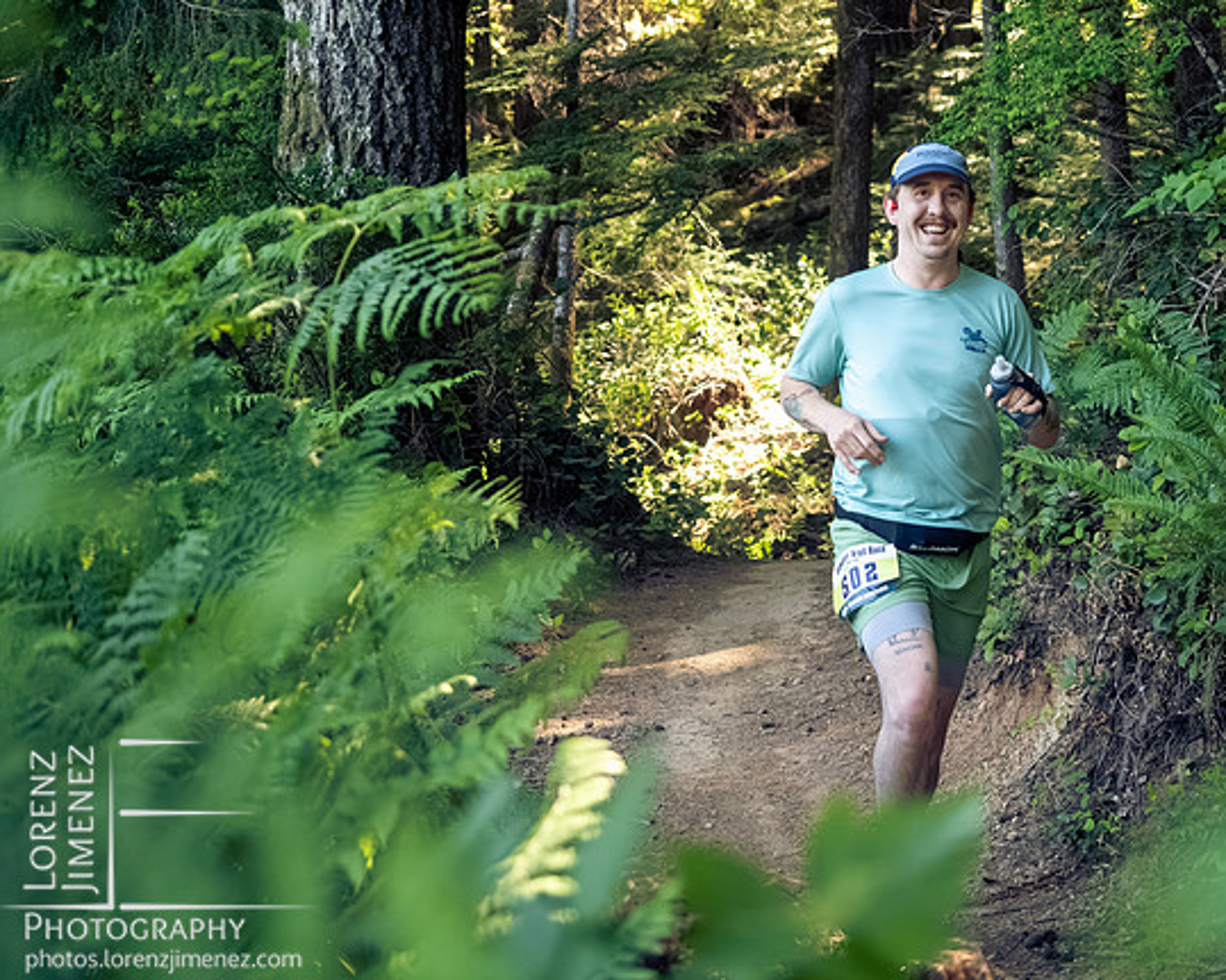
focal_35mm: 84
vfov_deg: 18.3
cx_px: 653
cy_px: 492
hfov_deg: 22.7
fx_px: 3047
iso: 5000
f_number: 2.8
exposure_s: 1/1250
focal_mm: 40
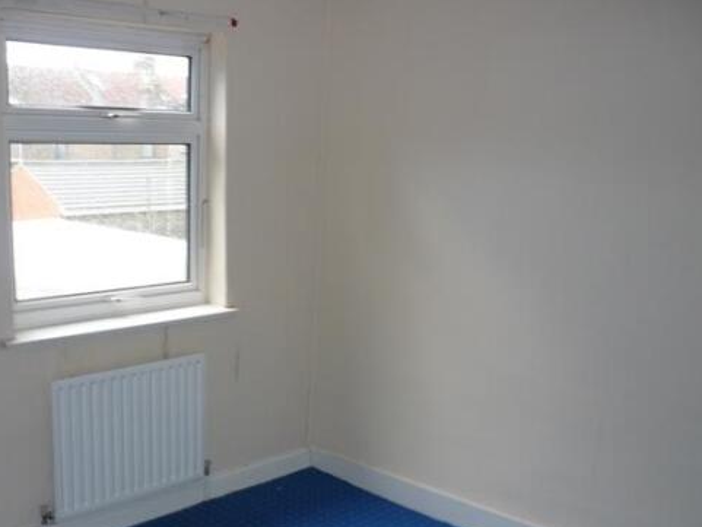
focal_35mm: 40
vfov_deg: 35.8
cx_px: 279
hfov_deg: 46.5
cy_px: 316
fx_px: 811
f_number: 2.8
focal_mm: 5.5
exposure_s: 1/40
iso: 100
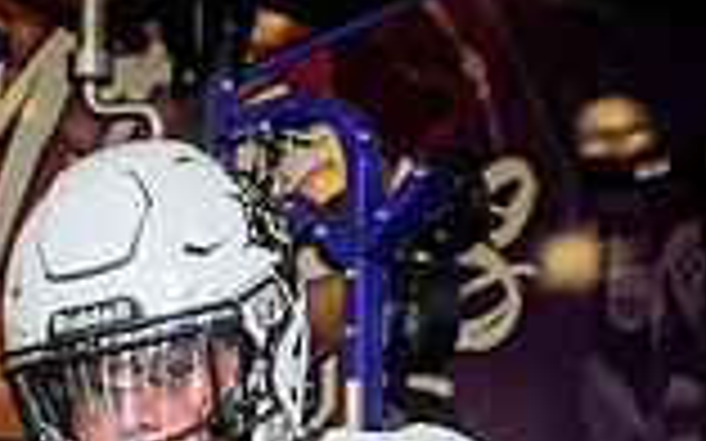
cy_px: 968
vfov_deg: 8.7
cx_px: 193
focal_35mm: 140
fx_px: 2693
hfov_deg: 14.9
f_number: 7.1
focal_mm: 48
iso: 800
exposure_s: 1/250
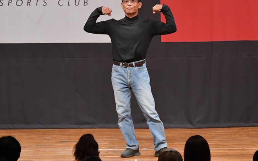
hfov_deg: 6.1
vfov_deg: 3.8
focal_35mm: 342
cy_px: 61
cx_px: 132
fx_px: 2404
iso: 6400
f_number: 5.6
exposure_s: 1/400
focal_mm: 190
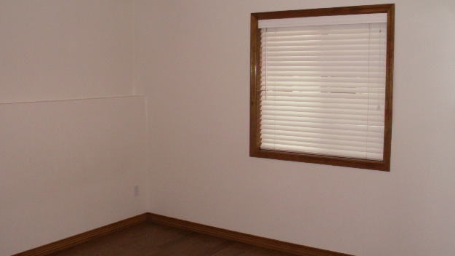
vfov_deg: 30.4
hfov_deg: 51.6
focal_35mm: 39
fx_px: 470
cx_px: 228
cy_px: 134
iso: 160
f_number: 2.8
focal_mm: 5.86
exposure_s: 1/40
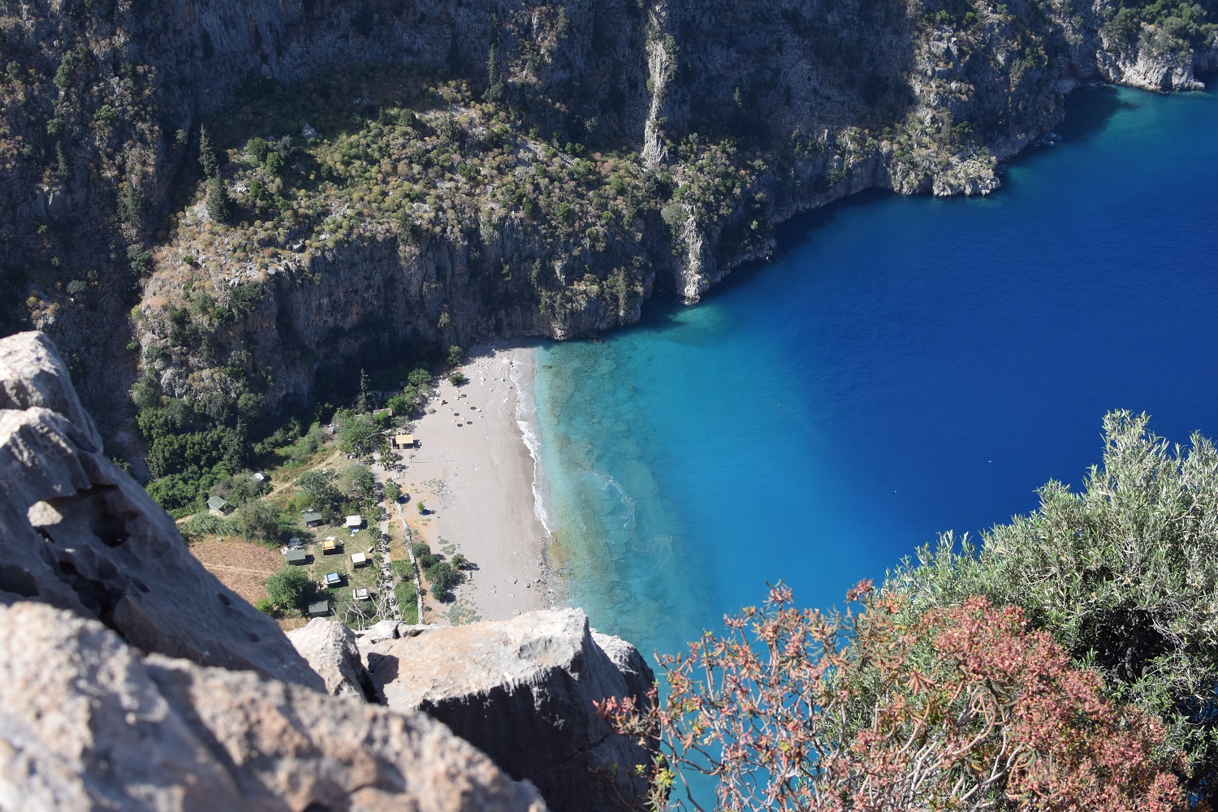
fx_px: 1776
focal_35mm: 52
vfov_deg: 25.8
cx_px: 609
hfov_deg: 37.9
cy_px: 406
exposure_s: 1/1600
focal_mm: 35
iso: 400
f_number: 5
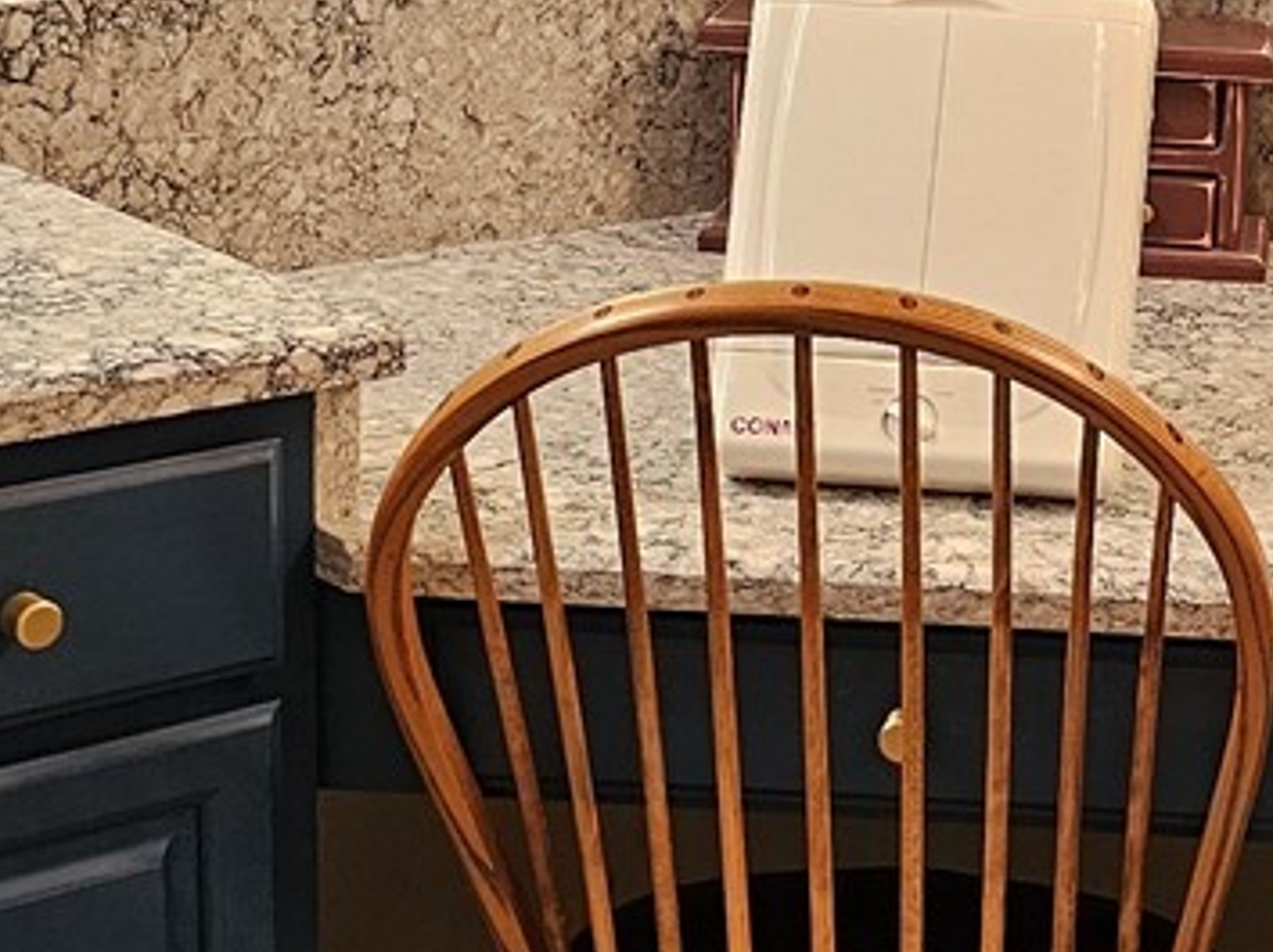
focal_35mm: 104
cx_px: 1226
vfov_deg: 14.2
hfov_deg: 18.5
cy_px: 230
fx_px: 3822
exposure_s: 1/120
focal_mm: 6.3
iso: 160
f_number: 1.7
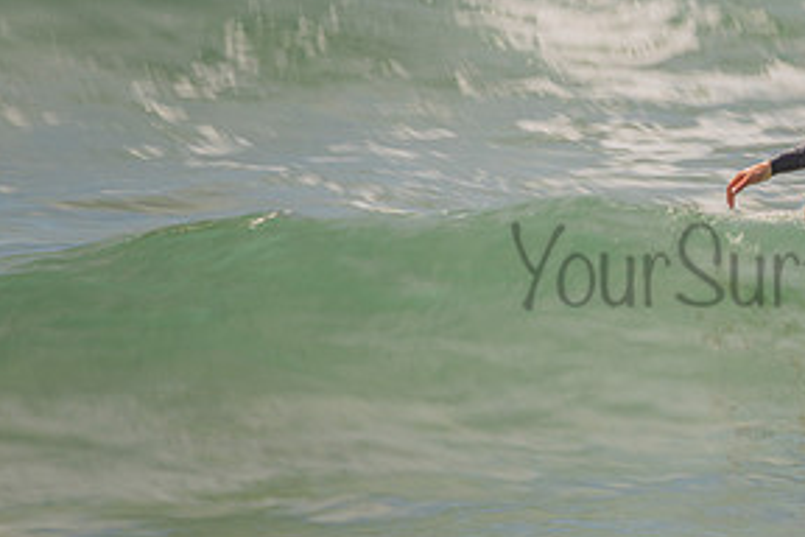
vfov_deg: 1.1
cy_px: 120
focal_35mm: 1236
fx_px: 27636
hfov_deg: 1.7
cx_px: 978
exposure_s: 1/20
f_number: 18
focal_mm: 500
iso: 64
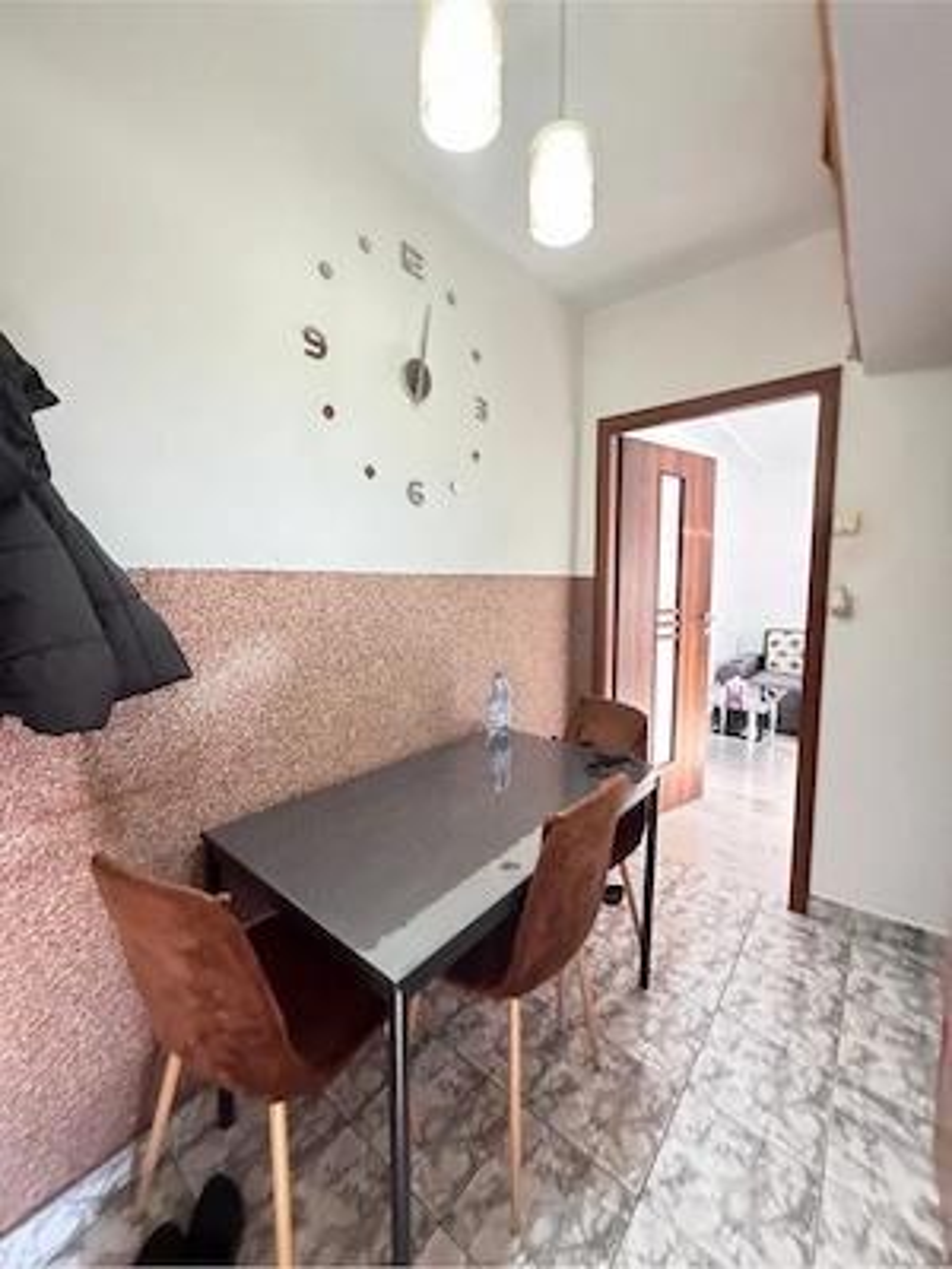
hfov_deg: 85.7
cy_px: 634
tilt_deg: -9.7
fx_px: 513
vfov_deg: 102.1
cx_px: 476
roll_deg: +3.0
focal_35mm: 14
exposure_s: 1/60
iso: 640
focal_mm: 2.22
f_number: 2.2
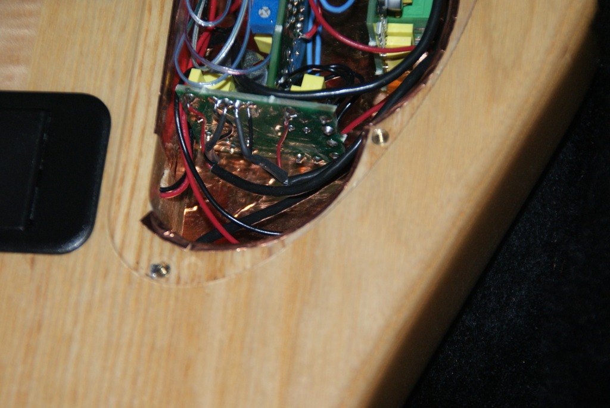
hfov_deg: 15.2
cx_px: 305
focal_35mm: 135
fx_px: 2290
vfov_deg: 10.2
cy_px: 204
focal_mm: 90
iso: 400
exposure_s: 1/125
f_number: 5.6
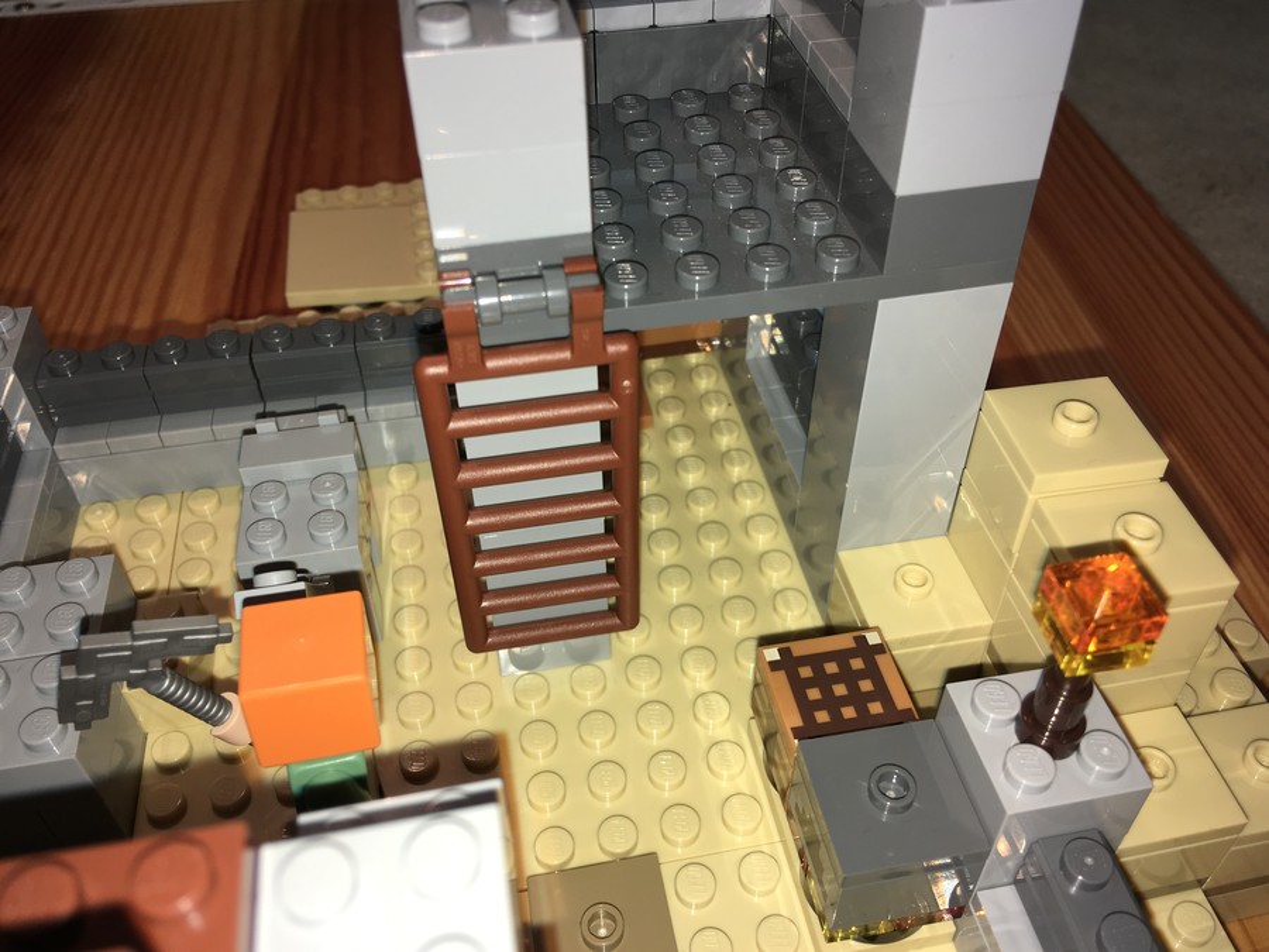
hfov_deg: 61.7
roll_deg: +1.2
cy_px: 476
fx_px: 1063
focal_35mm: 29
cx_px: 634
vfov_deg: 48.2
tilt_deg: -44.3
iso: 25
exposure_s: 1/161
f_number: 2.2
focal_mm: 4.15
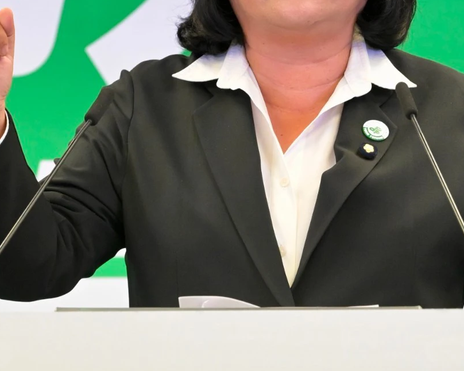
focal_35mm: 223
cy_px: 95
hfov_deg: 8.7
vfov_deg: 6.9
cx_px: 286
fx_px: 3062
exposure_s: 1/200
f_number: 5
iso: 2500
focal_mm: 120
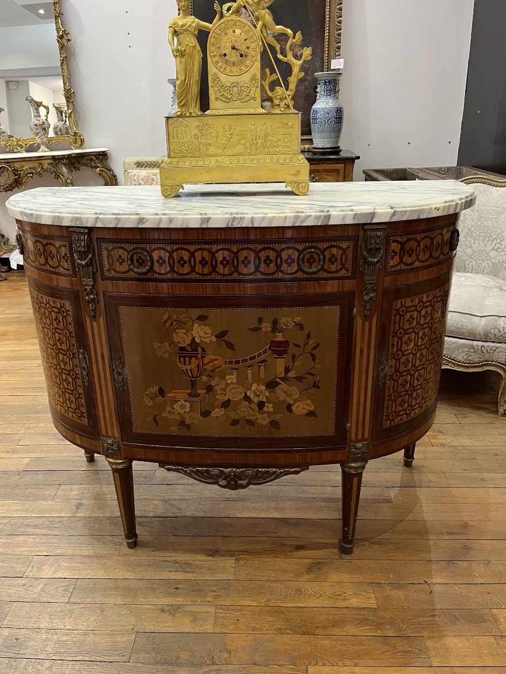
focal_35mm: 27
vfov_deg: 65.3
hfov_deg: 51.3
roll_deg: +1.9
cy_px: 332
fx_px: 526
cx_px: 247
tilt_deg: -21.4
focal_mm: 5.1
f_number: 1.6
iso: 250
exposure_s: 1/50
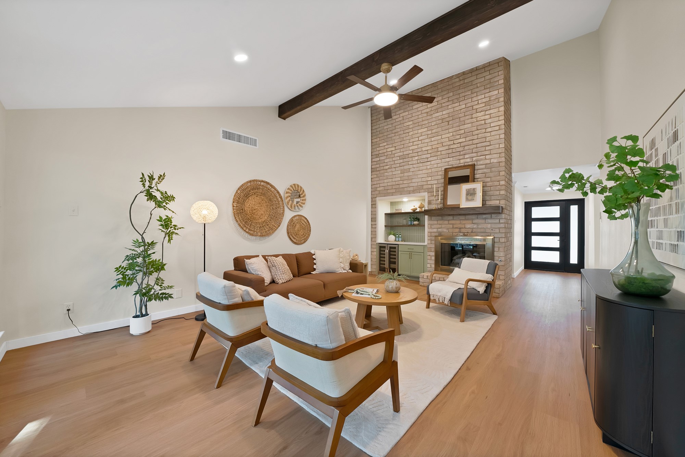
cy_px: 228
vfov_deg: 90.1
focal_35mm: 12
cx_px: 342
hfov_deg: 112.6
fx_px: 228
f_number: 9
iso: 640
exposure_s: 1.3
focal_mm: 12
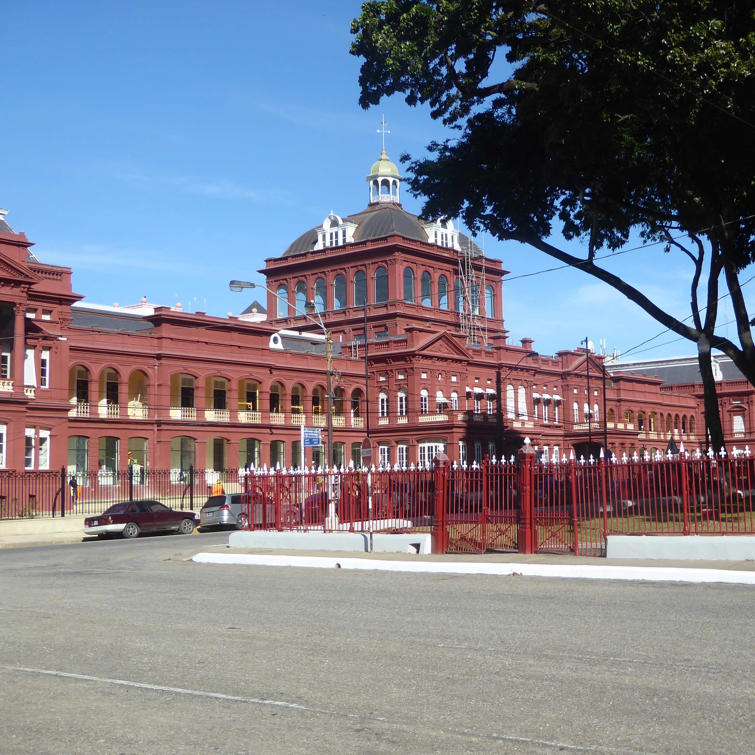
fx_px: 1135
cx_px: 450
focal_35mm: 46
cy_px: 378
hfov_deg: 36.7
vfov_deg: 36.8
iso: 80
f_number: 3.7
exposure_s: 1/640
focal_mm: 6.7
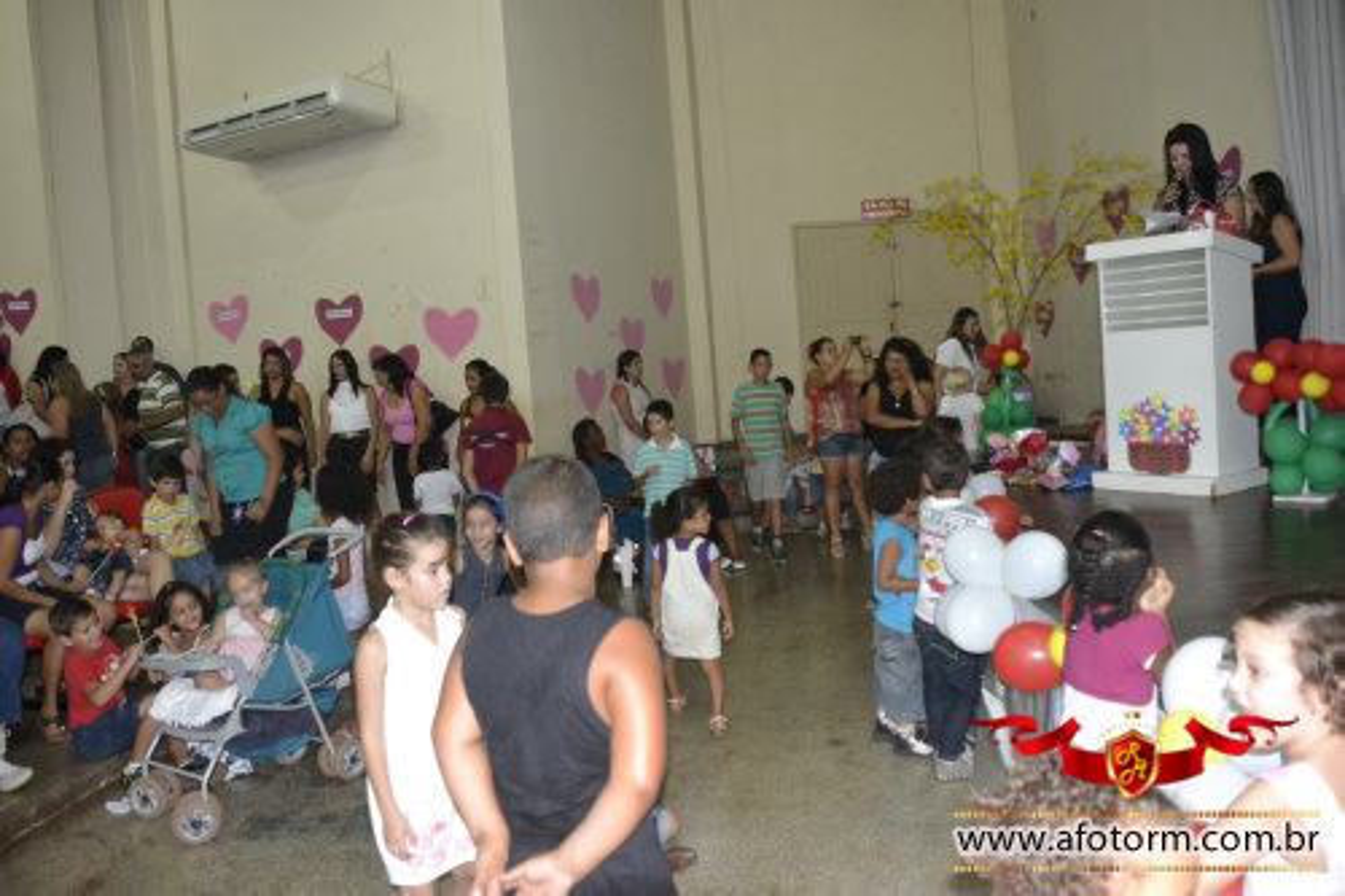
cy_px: 448
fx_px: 1120
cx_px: 672
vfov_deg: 43.6
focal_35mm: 30
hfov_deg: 61.9
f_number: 3.5
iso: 3200
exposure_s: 1/60
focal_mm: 20
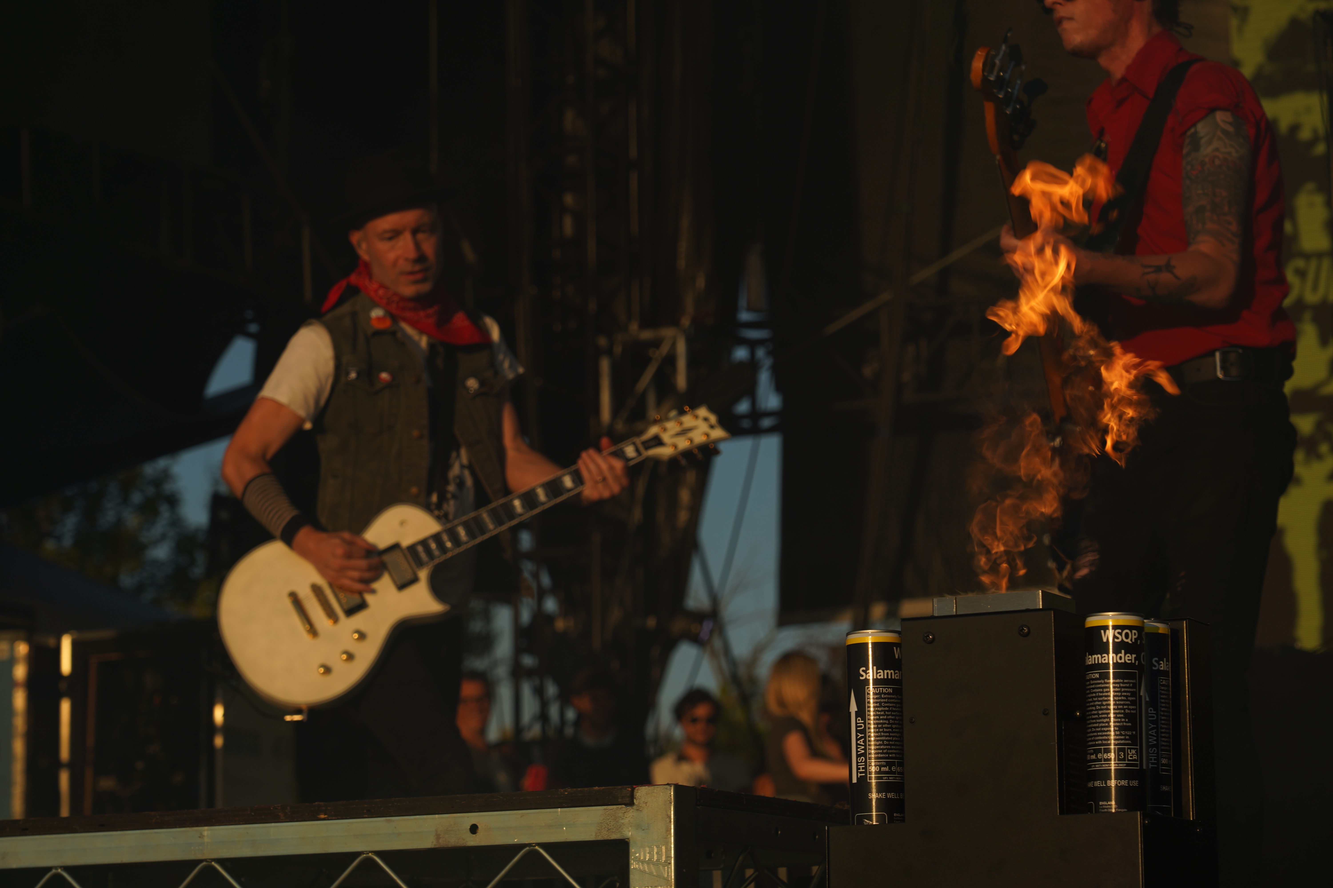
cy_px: 444
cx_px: 666
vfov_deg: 13.0
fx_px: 3888
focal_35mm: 105
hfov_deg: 19.5
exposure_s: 1/500
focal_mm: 105
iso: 100
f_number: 8
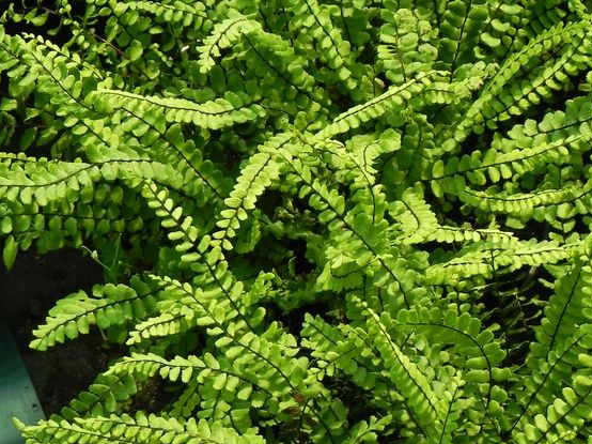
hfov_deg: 11.7
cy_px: 146
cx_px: 302
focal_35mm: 169
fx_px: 2889
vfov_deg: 8.8
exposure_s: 1/320
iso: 160
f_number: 4.5
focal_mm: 20.8
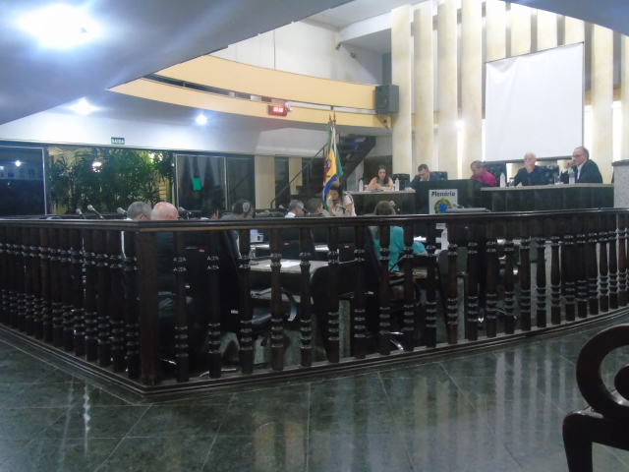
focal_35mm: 29
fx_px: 527
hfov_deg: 61.7
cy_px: 236
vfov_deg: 48.2
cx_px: 314
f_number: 3.6
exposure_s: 1/13
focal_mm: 5.2
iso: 800
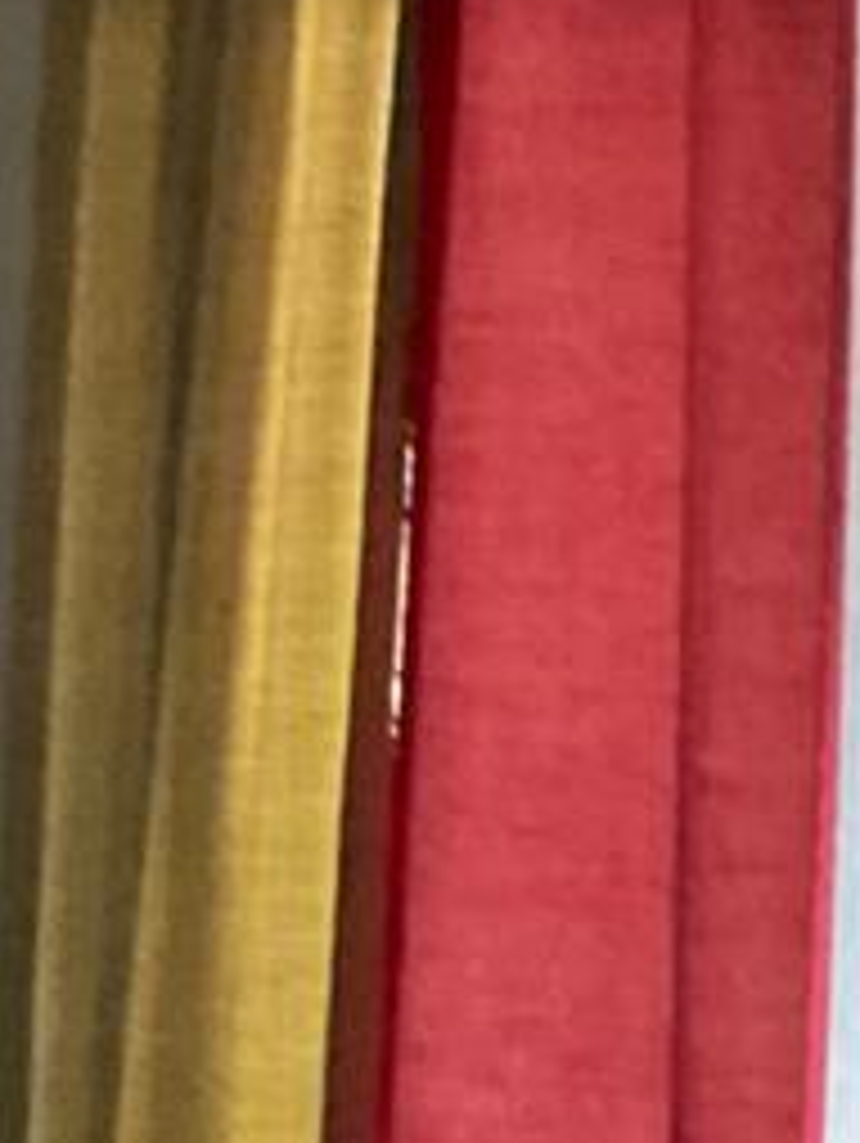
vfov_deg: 11.5
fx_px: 5655
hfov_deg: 8.2
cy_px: 662
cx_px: 1808
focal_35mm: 171
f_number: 1.8
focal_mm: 3
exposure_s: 1/40
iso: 320
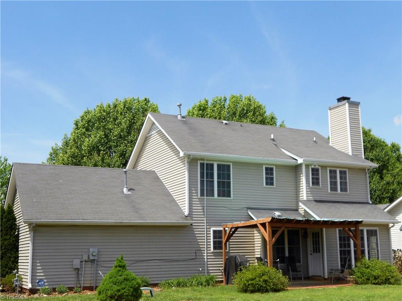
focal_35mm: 43
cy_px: 150
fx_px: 499
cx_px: 201
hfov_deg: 43.9
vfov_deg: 33.6
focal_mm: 7.7
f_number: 4.2
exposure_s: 1/800
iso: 80
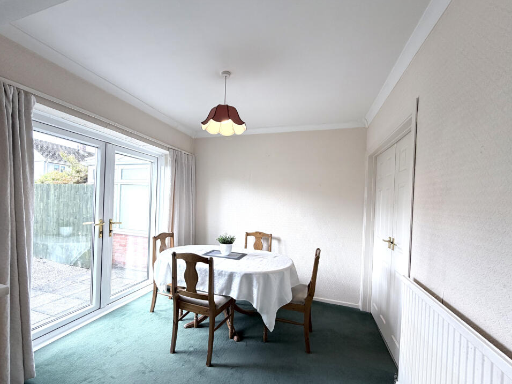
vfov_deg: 81.7
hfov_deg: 98.1
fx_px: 222
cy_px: 204
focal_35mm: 15
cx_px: 240
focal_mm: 2.22
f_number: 2.2
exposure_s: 1/121
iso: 64
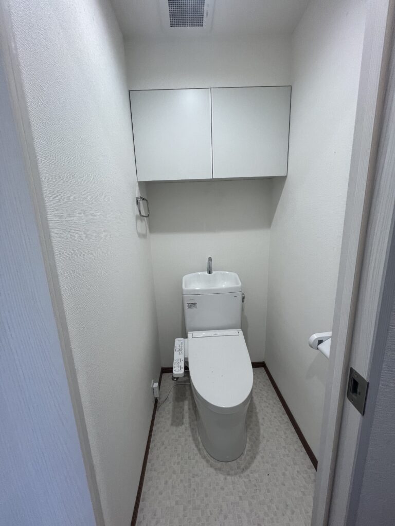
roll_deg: +1.9
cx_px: 198
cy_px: 263
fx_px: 198
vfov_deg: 106.2
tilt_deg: -12.6
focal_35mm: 13
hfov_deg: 89.9
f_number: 1.8
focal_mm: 1.57
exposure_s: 1/100
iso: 80
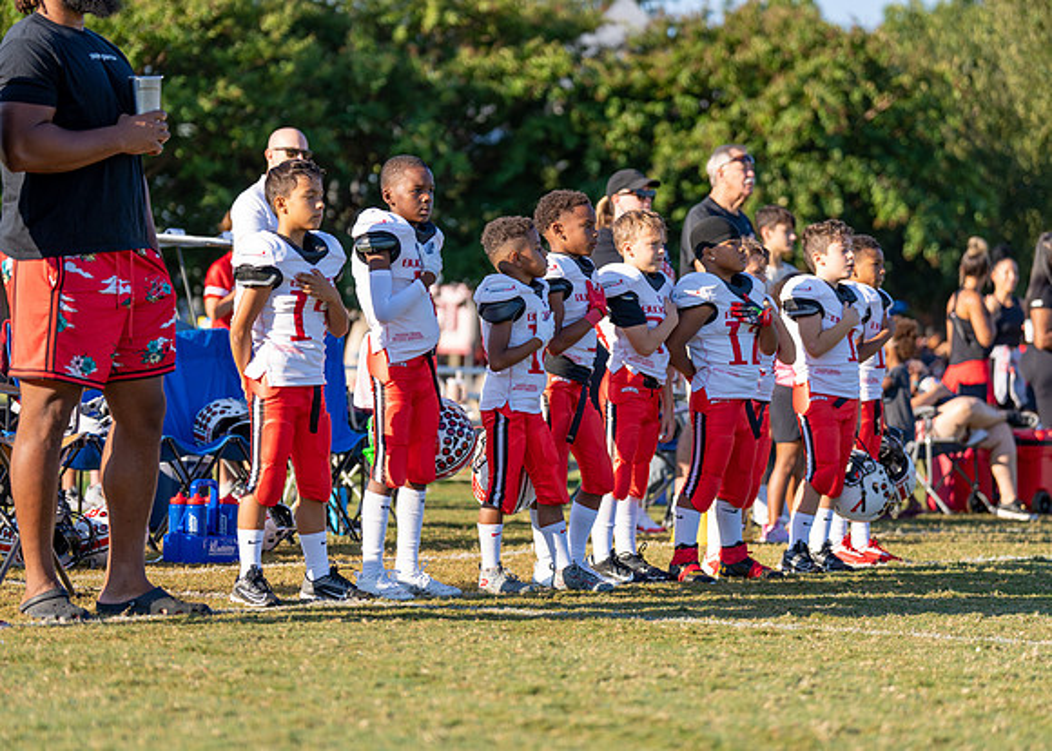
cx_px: 526
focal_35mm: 116
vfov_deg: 12.3
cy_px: 376
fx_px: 3474
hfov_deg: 17.2
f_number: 2.8
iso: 100
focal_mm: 111
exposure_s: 1/800
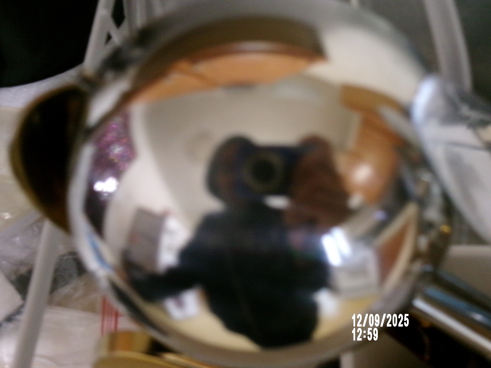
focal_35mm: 53
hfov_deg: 36.2
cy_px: 184
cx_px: 246
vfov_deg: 27.5
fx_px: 752
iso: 800
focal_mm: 9.5
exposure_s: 1/6
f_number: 4.9
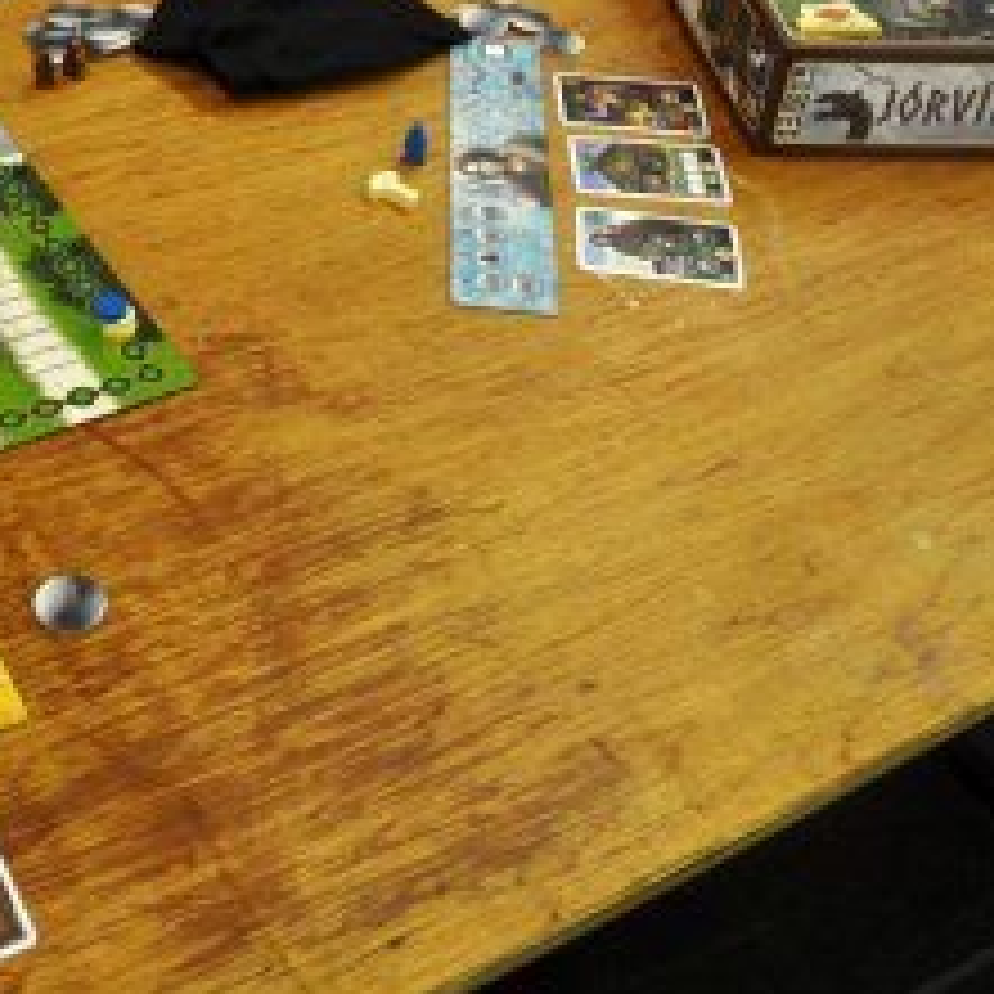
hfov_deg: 30.7
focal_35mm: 53
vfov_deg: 31.8
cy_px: 279
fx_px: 1722
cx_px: 90
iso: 800
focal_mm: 18
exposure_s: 1/60
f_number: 4
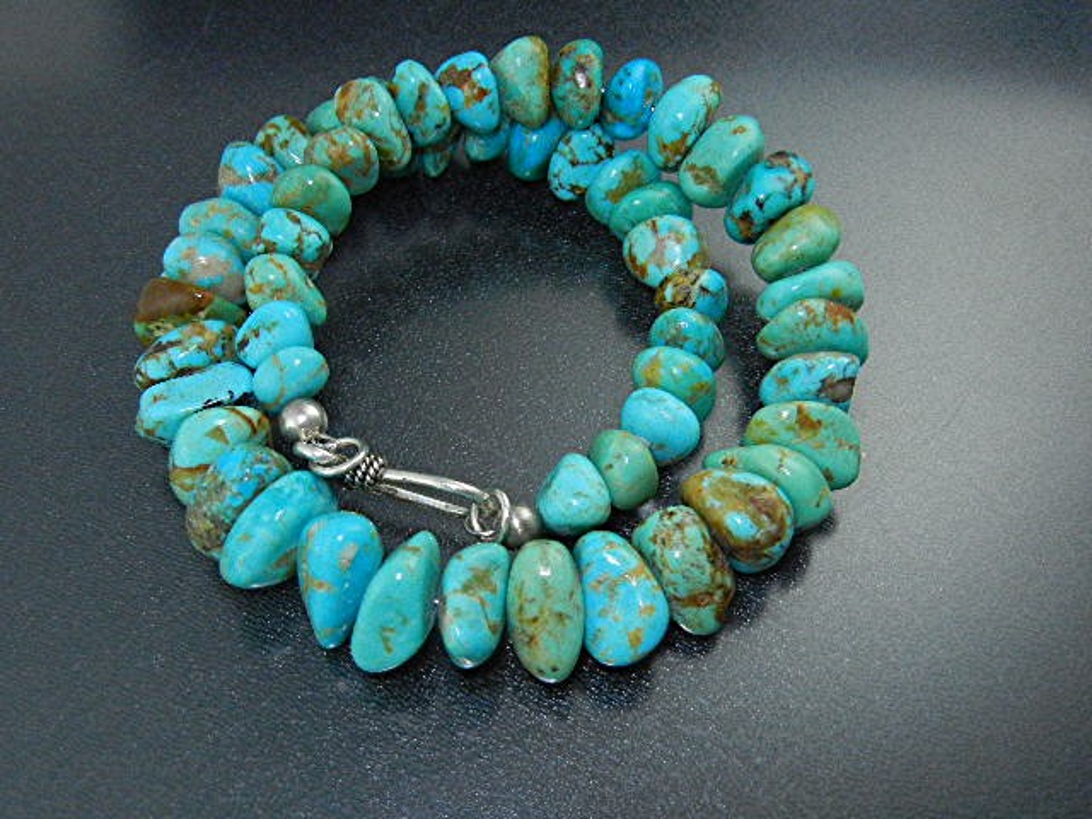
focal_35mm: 45
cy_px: 410
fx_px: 1420
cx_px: 546
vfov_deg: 32.2
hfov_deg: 42.1
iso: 800
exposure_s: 1/30
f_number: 7.6
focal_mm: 8.1
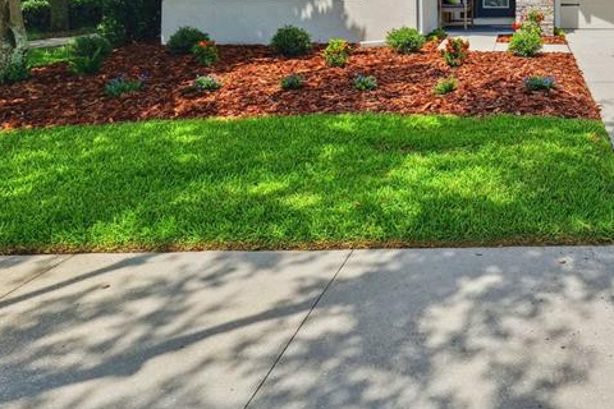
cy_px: -8
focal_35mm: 32
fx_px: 546
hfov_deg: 53.2
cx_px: 523
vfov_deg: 36.6
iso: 100
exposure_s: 1/320
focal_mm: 15
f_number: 8
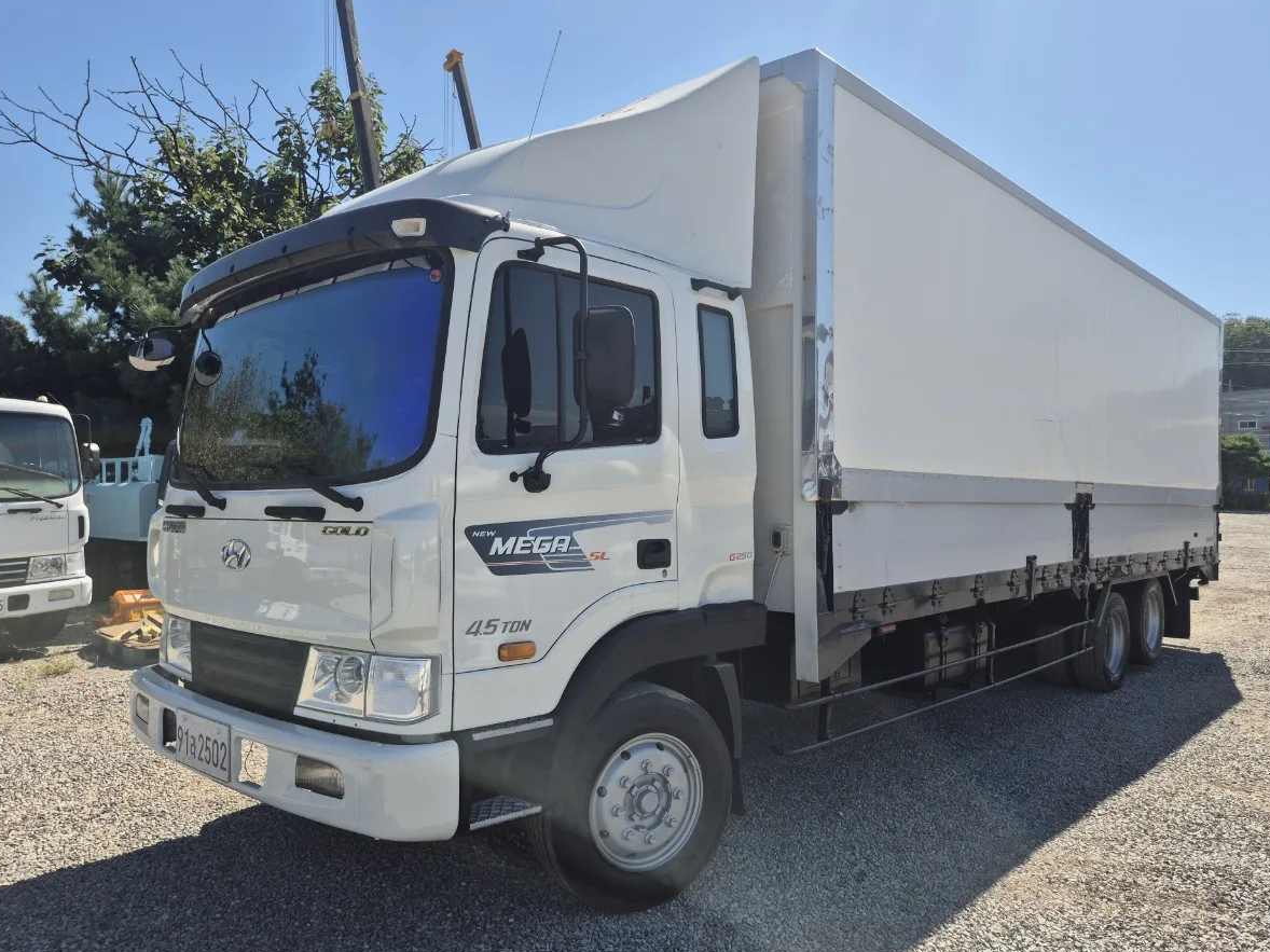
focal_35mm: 25
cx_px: 630
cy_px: 474
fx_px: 917
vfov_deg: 54.9
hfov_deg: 69.4
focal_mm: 5.4
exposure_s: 1/1796
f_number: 1.8
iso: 25
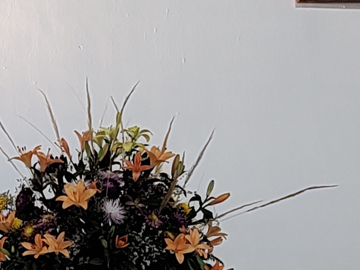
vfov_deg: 10.2
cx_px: -273
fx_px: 1519
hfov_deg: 12.4
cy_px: 187
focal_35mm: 146
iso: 302
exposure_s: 1/60
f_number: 1.8
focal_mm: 5.56
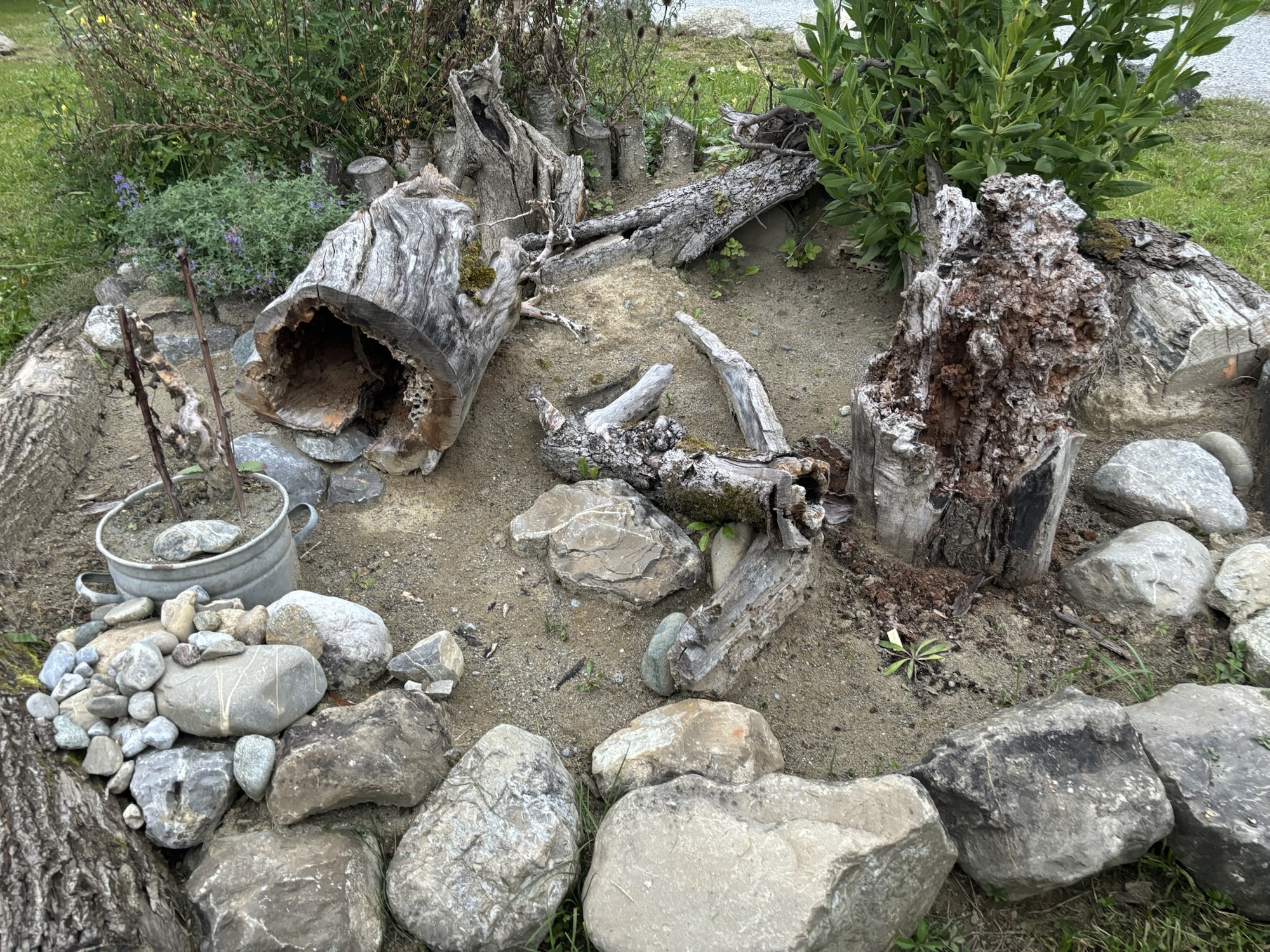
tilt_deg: -29.4
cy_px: 476
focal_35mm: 26
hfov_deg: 67.3
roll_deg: -0.1
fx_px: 954
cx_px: 635
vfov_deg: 53.1
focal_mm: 5.96
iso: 250
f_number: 1.6
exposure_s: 1/60
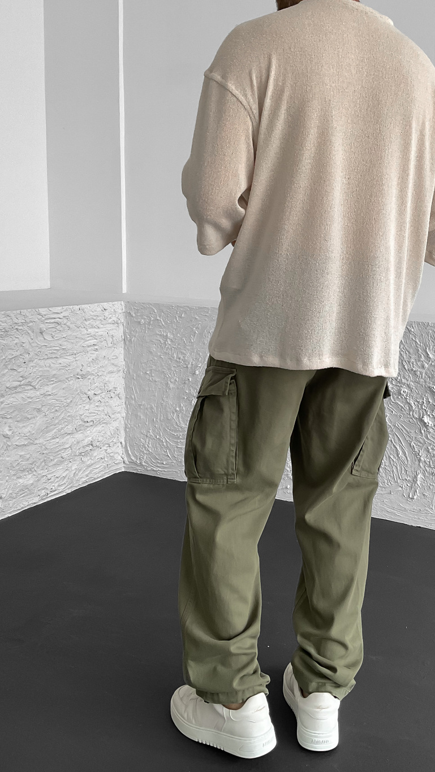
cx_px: 308
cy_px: 368
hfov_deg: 31.6
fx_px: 758
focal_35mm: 37
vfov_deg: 54.0
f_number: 1.8
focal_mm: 3
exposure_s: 1/120
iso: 64
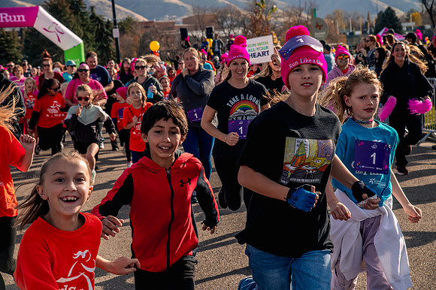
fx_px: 1029
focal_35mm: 85
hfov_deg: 23.9
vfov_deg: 16.1
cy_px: 145
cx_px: 218
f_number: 10
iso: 800
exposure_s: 1/1000
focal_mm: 85
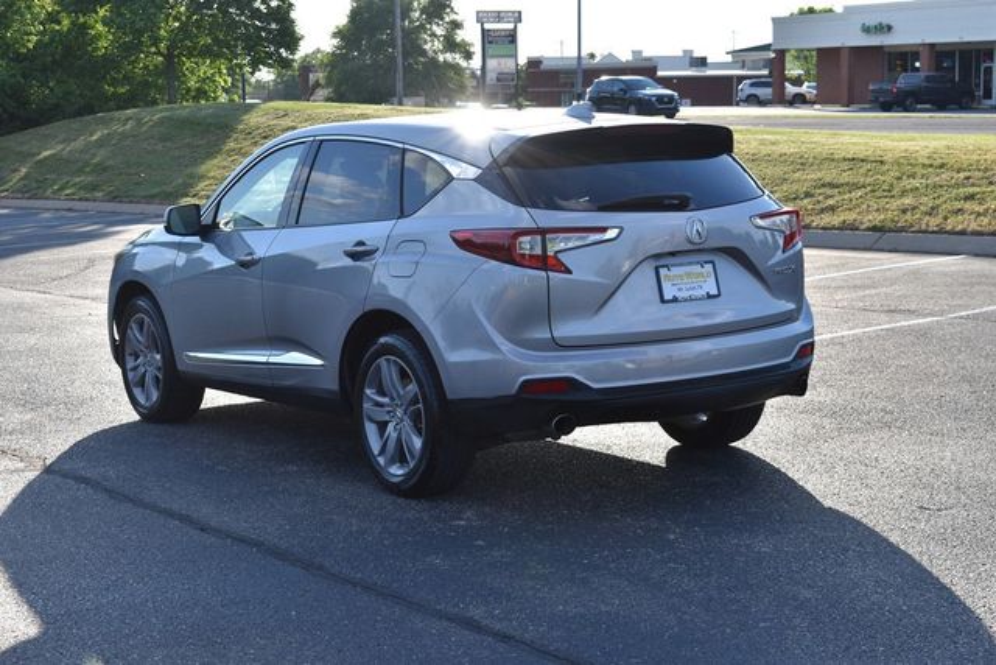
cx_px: 498
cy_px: 332
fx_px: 1743
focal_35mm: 63
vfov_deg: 21.6
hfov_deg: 31.9
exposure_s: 1/250
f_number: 8
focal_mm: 42
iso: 200
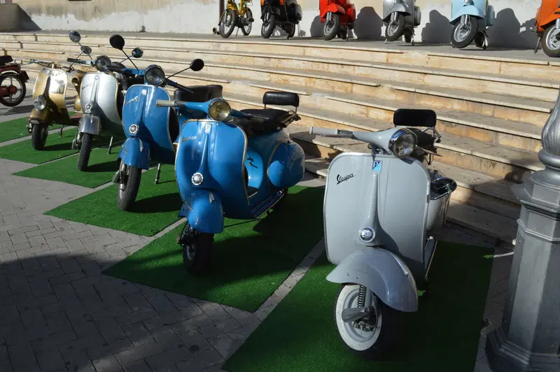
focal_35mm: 34
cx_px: 280
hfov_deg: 55.1
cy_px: 186
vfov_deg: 38.3
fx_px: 536
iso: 100
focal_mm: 23
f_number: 9
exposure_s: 1/320
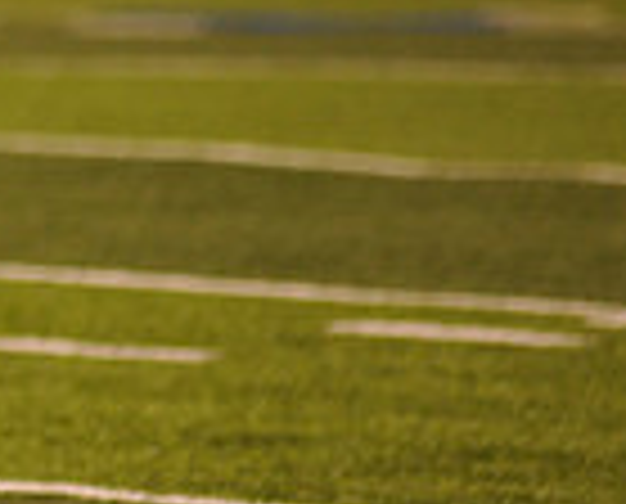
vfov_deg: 2.0
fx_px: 14510
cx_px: -558
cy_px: -92
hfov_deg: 2.5
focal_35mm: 781
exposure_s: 1/125
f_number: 4
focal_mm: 200
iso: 1600
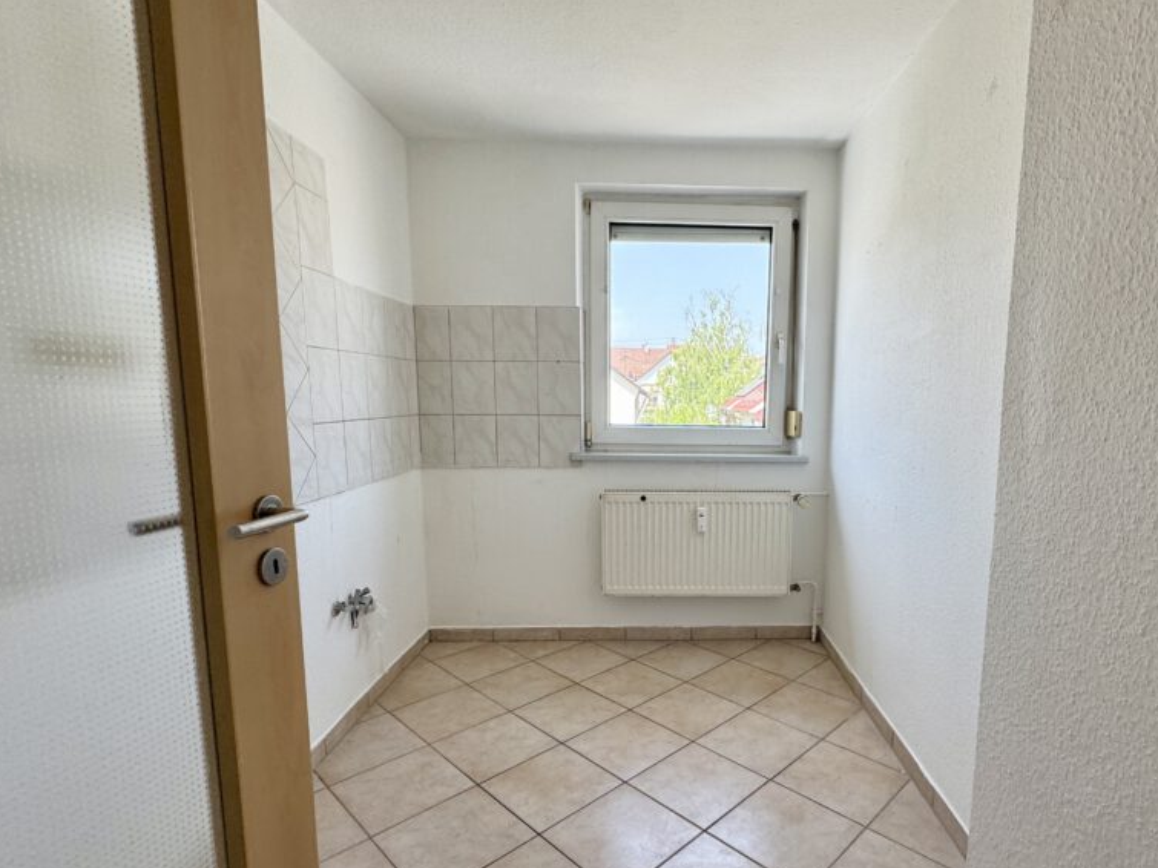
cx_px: 676
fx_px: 636
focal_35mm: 19
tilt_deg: -7.8
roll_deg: -0.1
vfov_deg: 68.4
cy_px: 485
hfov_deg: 83.9
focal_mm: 2.22
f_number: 2.2
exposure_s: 1/139
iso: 40
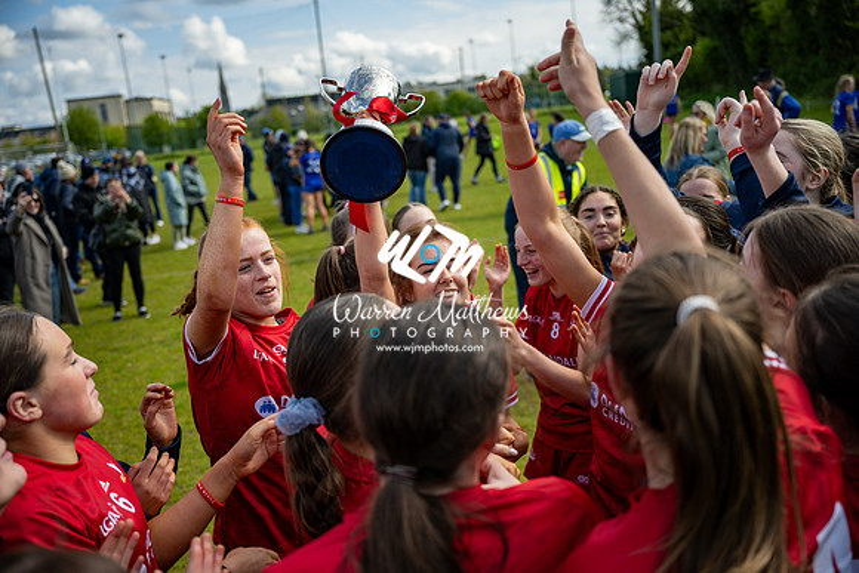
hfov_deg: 51.9
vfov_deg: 36.0
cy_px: 286
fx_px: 883
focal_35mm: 37
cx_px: 430
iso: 100
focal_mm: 37
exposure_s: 1/1600
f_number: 2.8
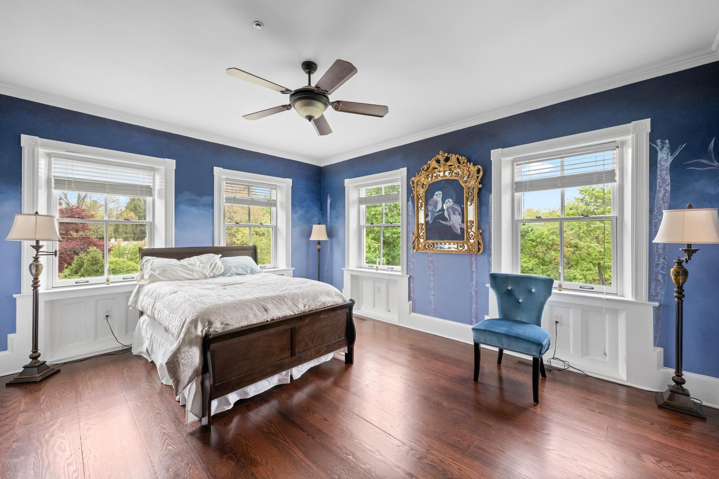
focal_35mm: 14
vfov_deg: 81.2
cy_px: 240
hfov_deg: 104.3
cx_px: 360
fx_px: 280
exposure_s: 1/60
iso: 800
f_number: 8
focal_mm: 14
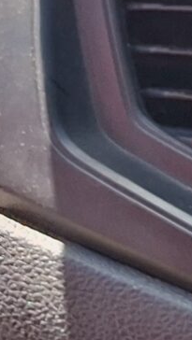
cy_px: 356
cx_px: 1120
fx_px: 1591
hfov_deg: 4.9
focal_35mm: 176
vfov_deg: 12.1
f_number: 1.8
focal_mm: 5.54
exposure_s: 1/225
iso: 50
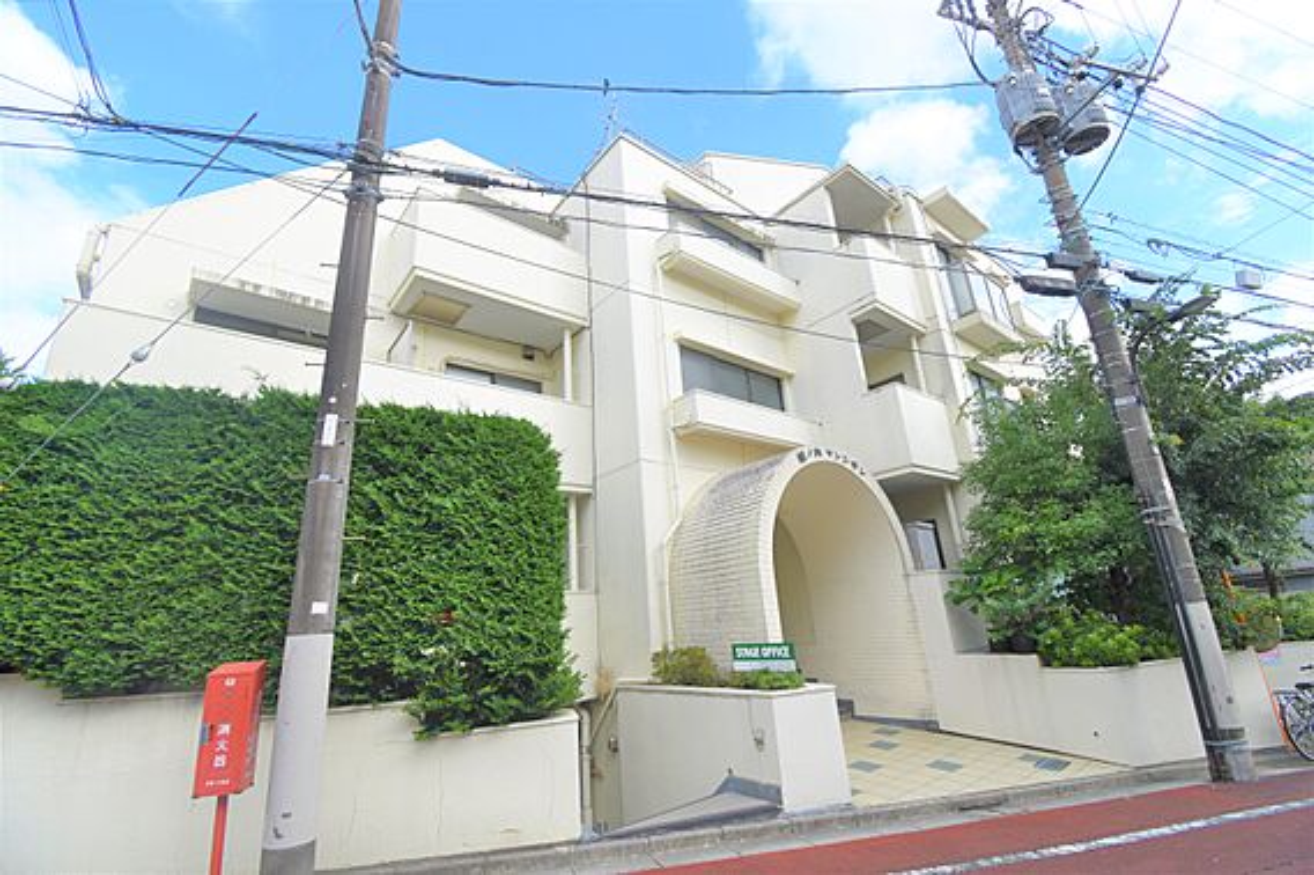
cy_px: 438
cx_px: 657
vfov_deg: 77.3
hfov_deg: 100.4
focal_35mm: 15
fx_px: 547
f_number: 8
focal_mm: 10
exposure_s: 1/250
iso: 200
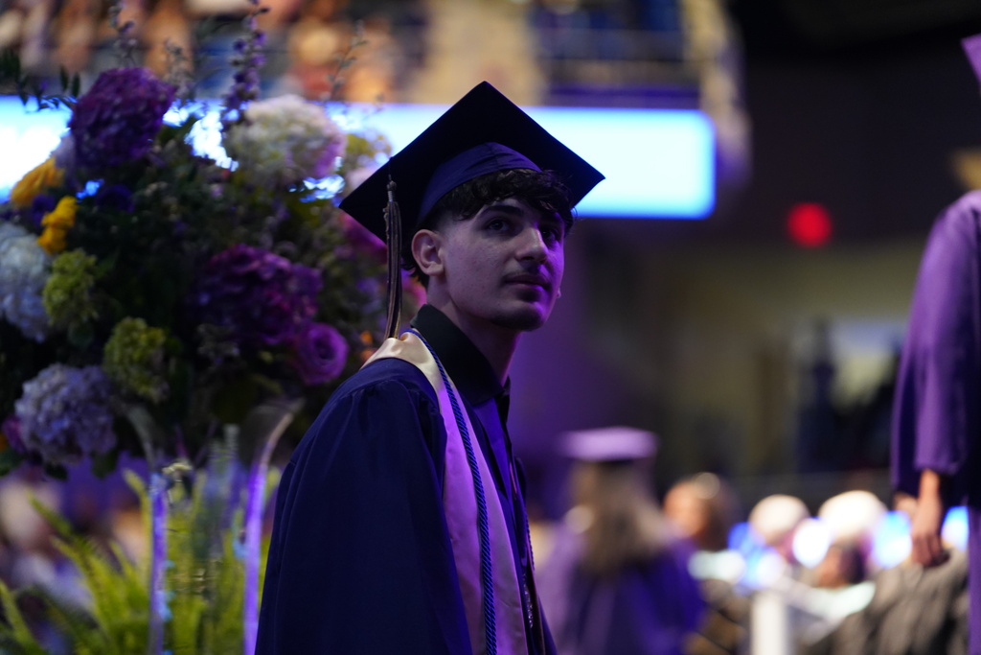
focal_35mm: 126
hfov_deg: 16.3
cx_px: 490
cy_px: 328
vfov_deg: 10.9
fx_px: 3434
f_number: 2.8
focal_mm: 126
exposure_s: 1/160
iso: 3200
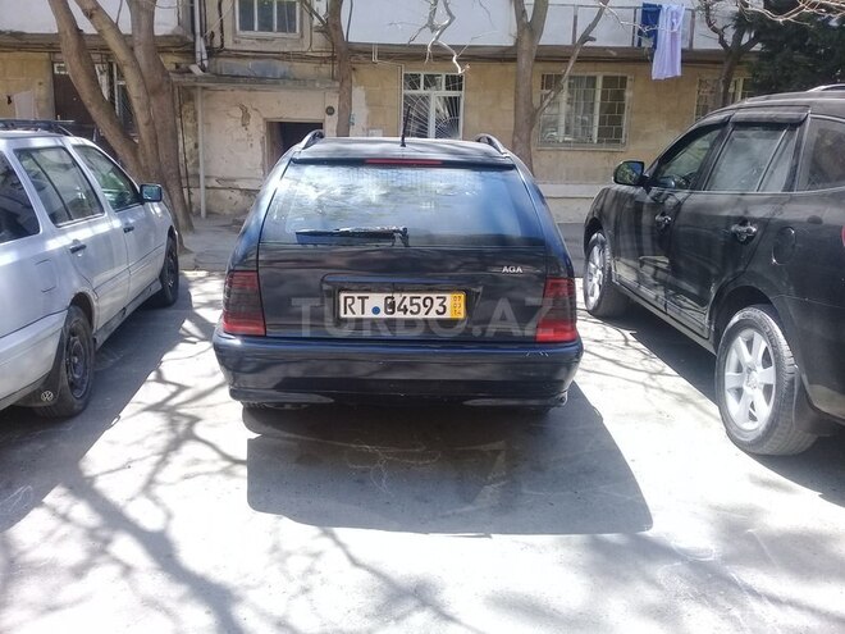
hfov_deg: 58.4
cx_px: 422
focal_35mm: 31
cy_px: 317
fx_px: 757
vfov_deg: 45.4
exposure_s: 1/212
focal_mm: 3.3
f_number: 2.2
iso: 50
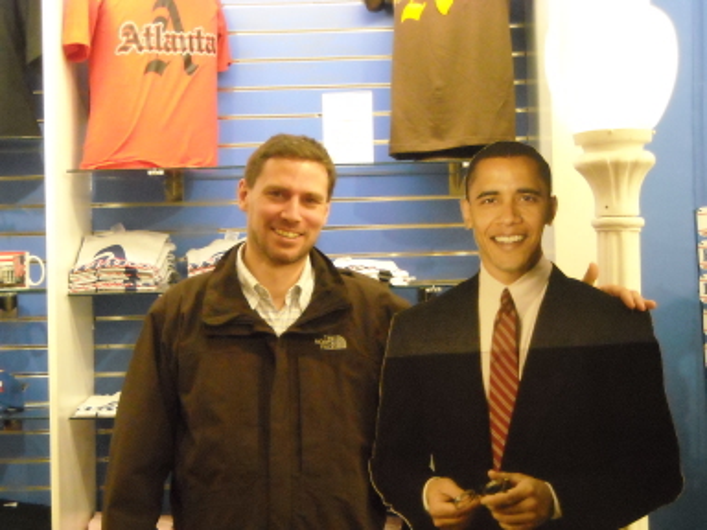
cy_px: 265
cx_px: 354
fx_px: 1552
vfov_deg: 19.4
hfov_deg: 25.7
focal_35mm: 76
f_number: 3.9
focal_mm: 12.3
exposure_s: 1/67
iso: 800
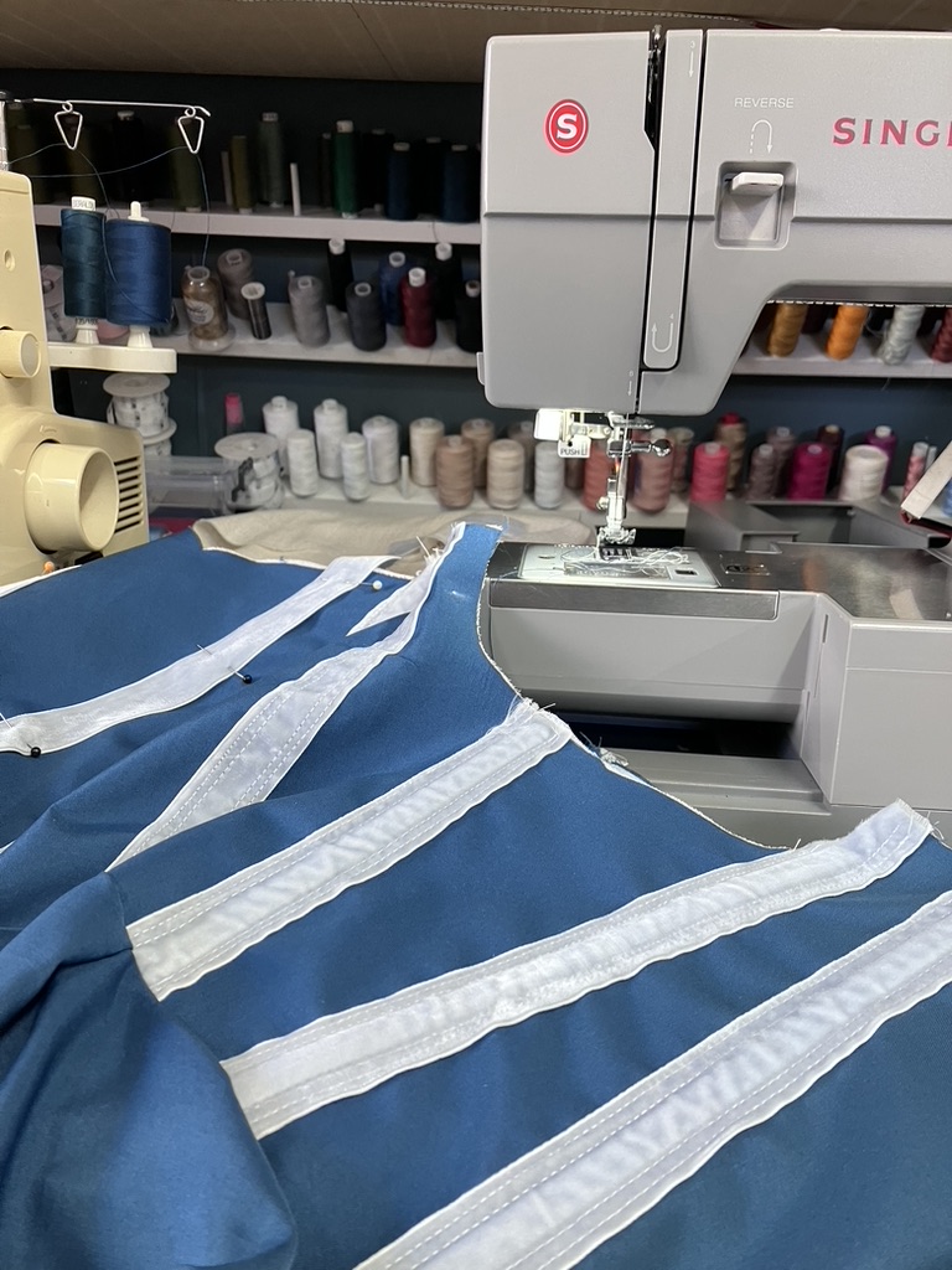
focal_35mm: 28
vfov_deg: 63.4
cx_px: 476
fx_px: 1027
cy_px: 635
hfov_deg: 49.7
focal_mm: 3.99
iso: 100
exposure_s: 1/50
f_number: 1.8
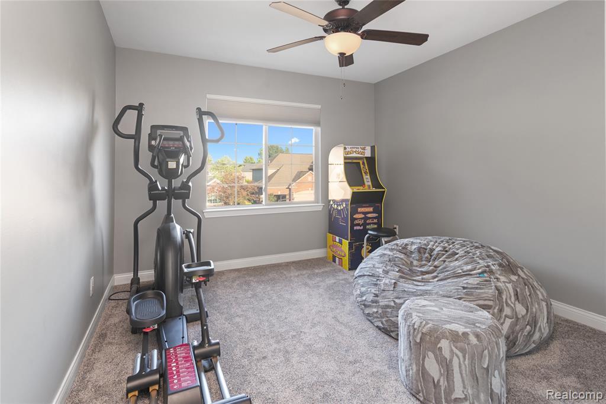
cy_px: 202
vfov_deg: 70.5
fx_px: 286
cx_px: 303
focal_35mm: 17
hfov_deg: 93.3
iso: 400
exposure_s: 1/4
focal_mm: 17
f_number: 9
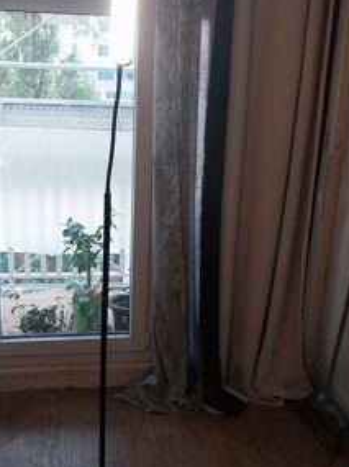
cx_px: 156
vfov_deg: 47.9
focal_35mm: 39
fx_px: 525
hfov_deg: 36.7
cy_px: 237
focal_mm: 4
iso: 160
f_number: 1.8
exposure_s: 1/50
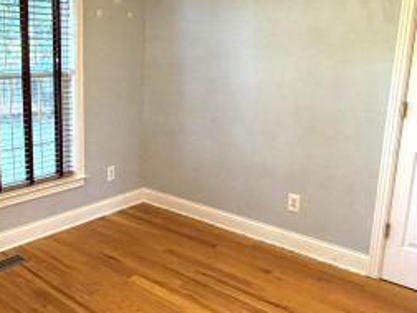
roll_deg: +0.1
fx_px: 446
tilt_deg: -12.2
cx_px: 108
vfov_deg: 38.6
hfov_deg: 48.4
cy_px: 142
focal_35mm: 37
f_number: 2.2
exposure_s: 1/60
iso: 250
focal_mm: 2.22
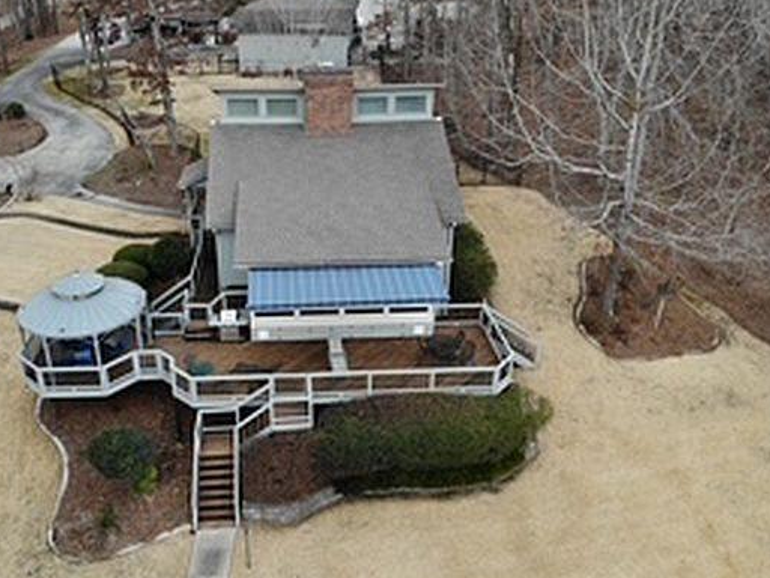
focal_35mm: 30
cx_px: 320
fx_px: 667
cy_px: 277
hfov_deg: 59.6
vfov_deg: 46.8
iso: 100
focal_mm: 4.5
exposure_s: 1/263
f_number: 2.8
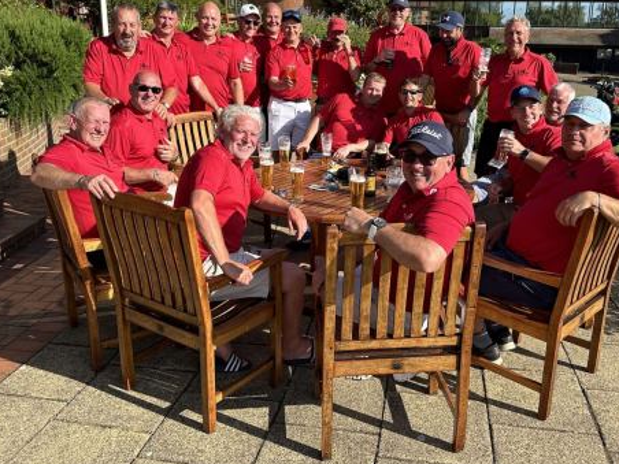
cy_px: 172
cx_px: 360
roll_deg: -1.3
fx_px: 608
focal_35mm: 34
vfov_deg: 41.5
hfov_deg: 53.7
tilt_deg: -12.7
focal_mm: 6.86
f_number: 1.78
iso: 80
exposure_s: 1/2525
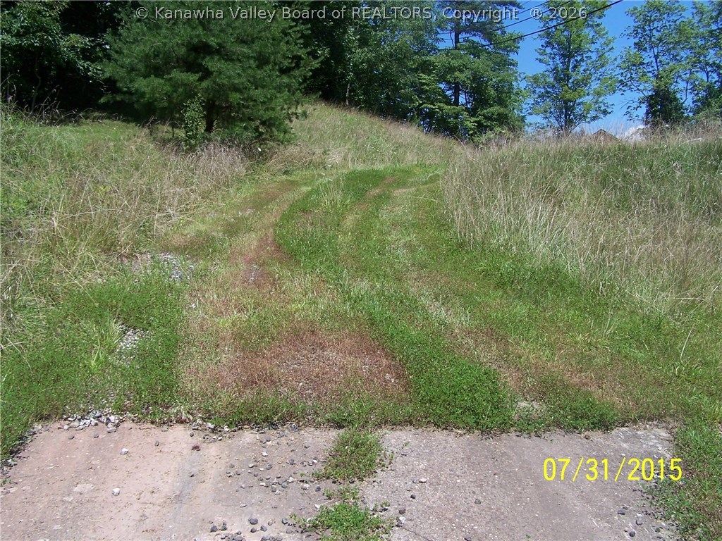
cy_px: 270
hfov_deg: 49.0
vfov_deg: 37.7
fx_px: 793
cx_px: 361
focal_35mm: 38
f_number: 4
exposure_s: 1/750
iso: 80
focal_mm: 6.3
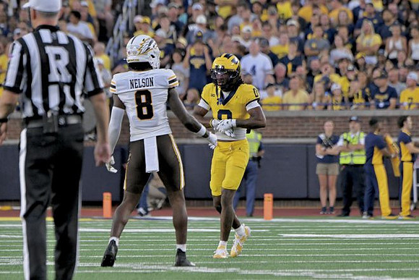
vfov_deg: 2.5
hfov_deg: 3.8
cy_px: 140
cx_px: 210
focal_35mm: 540
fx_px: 6286
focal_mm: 360
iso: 3200
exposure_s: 1/1000
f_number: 5.6
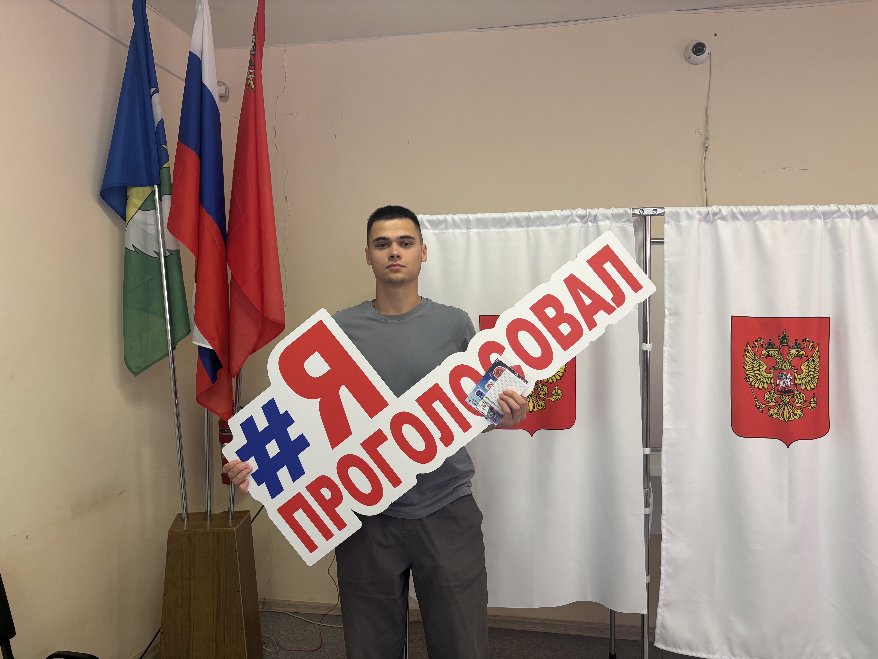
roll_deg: +0.9
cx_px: 439
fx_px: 659
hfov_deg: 67.3
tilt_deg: +0.8
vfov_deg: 53.1
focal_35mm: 26
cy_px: 330
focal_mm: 5.96
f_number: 1.6
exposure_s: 1/100
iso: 125
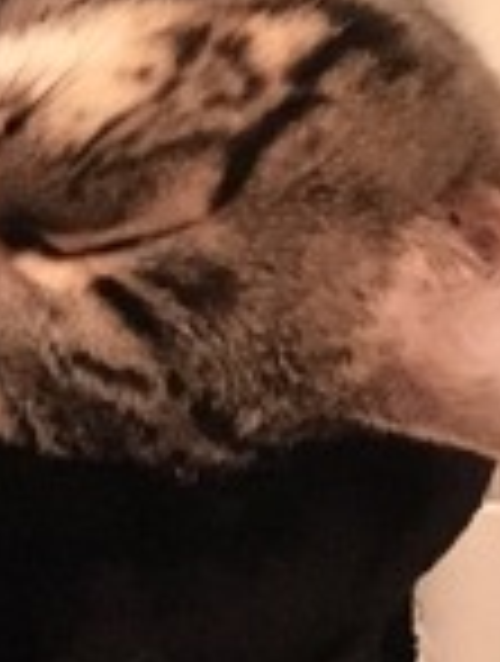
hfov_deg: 12.0
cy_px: 113
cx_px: -252
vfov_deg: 16.5
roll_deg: +0.3
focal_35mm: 118
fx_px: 2263
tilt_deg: -7.7
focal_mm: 4.15
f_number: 2.2
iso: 1250
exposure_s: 1/17
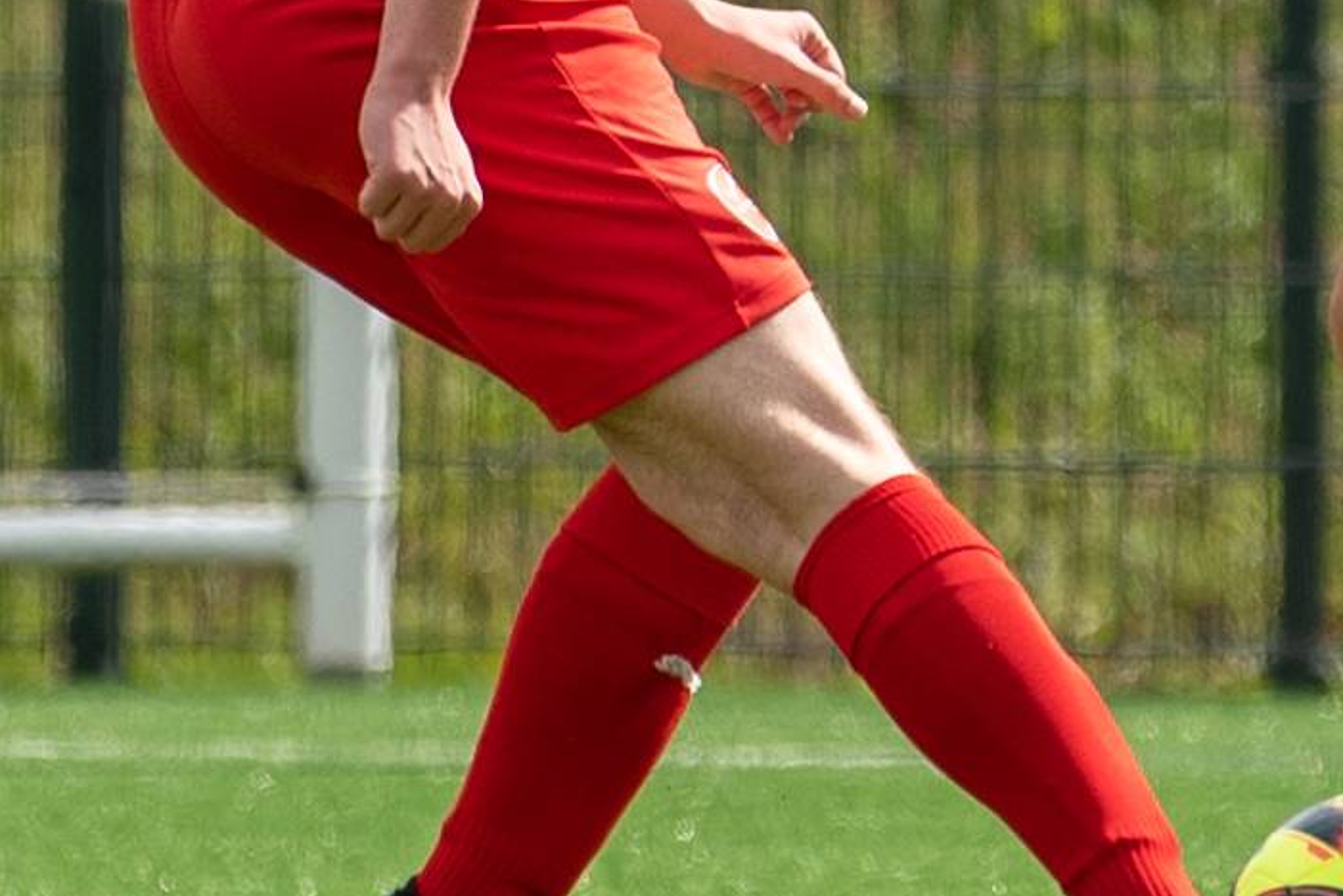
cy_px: -1247
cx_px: 1553
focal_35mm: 1460
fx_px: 54486
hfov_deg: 1.4
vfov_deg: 0.9
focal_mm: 170
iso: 200
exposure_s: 1/4000
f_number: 2.8
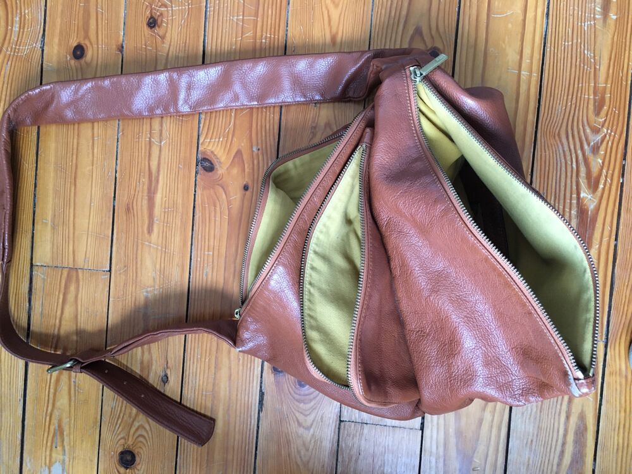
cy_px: 237
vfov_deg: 48.2
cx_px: 316
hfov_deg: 61.7
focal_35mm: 29
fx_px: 529
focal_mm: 4.15
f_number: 2.2
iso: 160
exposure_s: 1/33
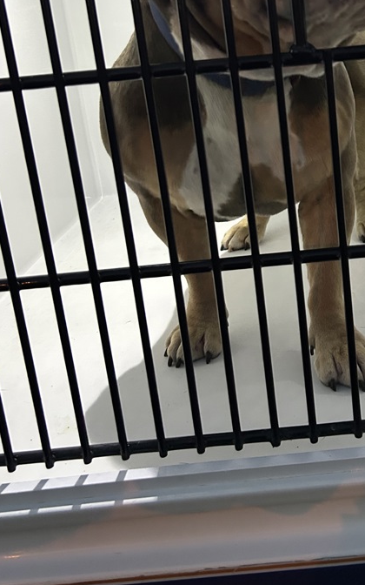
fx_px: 668
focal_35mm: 42
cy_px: 178
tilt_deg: -15.2
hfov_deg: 29.5
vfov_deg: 46.2
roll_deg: +4.6
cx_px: 315
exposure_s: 1/30
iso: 500
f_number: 1.5
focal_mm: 5.7
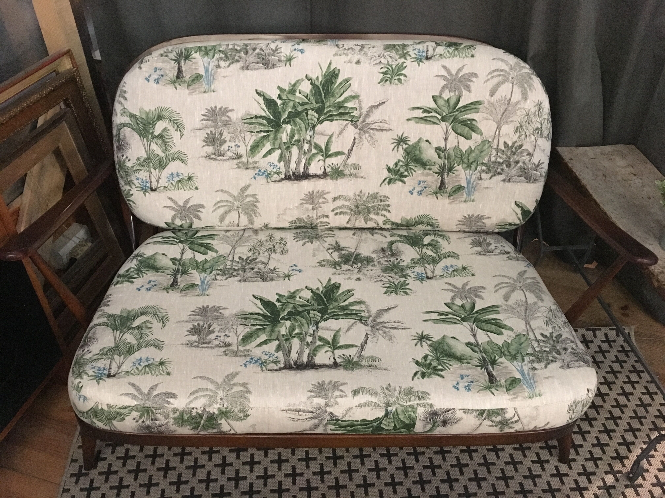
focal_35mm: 29
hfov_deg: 61.7
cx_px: 332
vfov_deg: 48.2
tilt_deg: -40.8
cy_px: 249
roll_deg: -2.3
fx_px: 557
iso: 320
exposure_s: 1/17
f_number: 2.2
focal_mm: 4.15
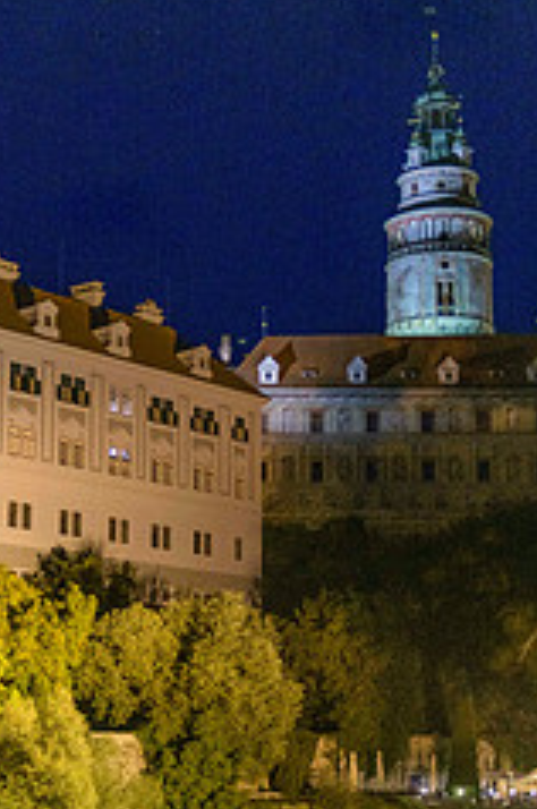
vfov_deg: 27.9
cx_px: 133
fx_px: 1616
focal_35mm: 72
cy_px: 551
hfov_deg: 18.7
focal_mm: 38
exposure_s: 1/80
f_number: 2.8
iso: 2000
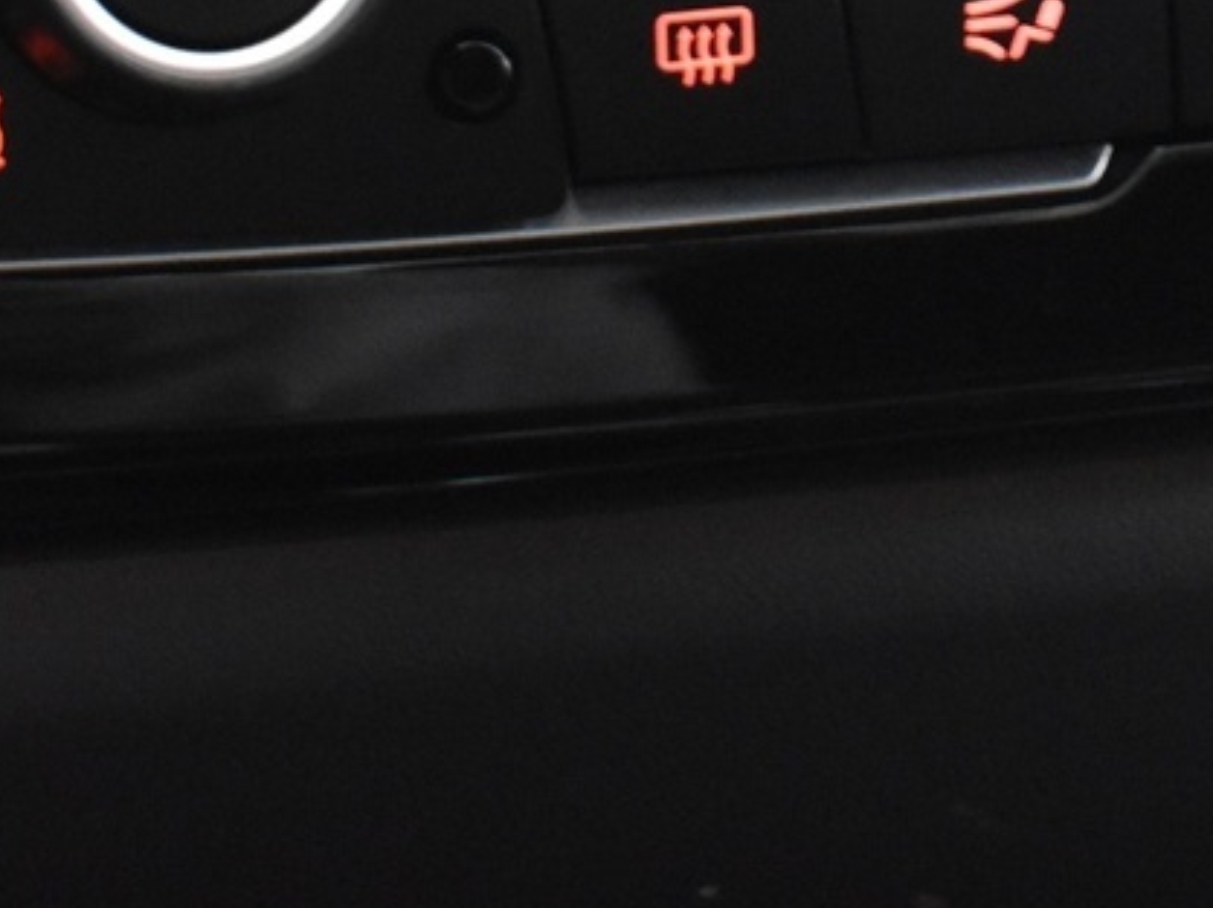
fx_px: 6269
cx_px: 1123
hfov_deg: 11.0
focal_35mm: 179
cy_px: -592
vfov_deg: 8.1
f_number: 4.5
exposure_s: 1/13
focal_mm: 32
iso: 3200
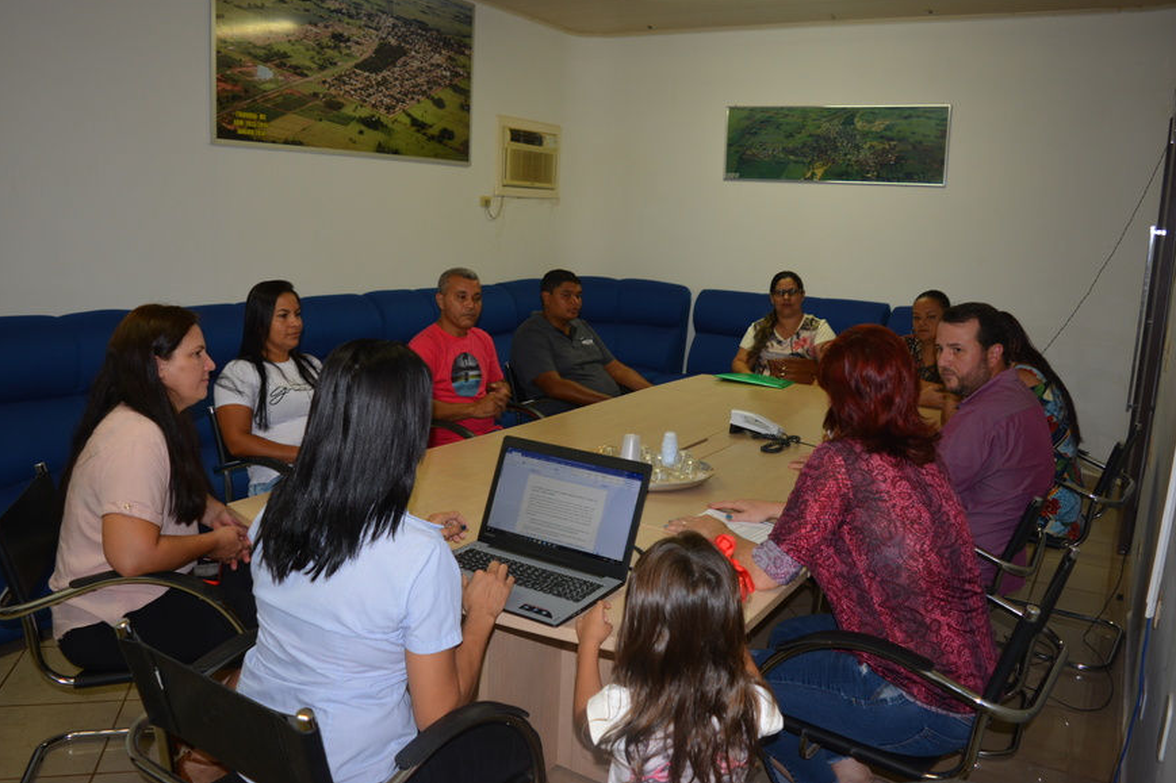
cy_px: 377
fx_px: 914
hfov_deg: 65.5
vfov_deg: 46.4
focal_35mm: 28
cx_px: 574
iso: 450
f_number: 3.5
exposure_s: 1/60
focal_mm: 18
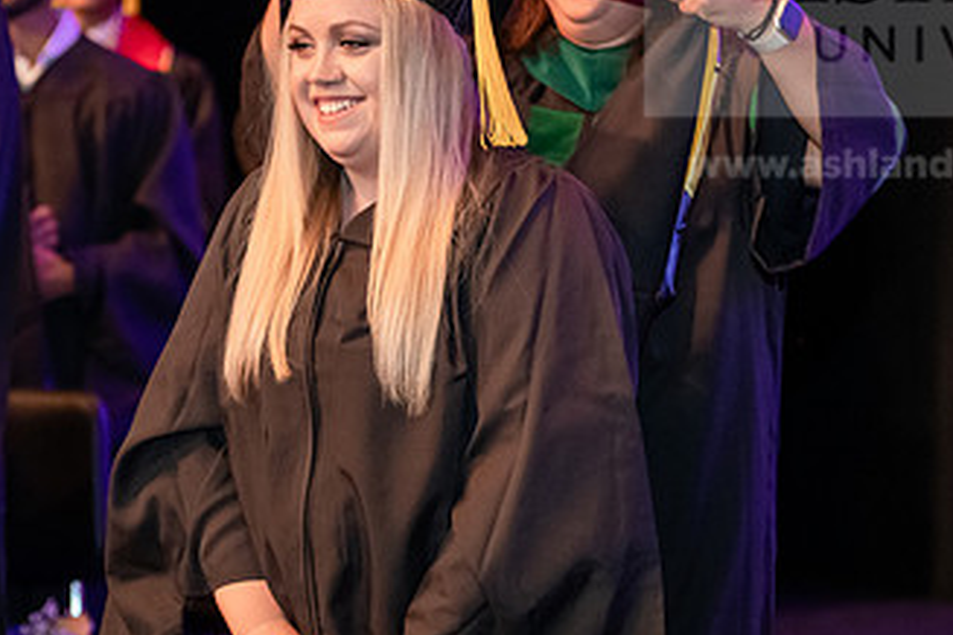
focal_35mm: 163
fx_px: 4315
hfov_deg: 12.6
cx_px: 557
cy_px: 226
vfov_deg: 8.4
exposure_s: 1/200
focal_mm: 92
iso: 3200
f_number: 3.2
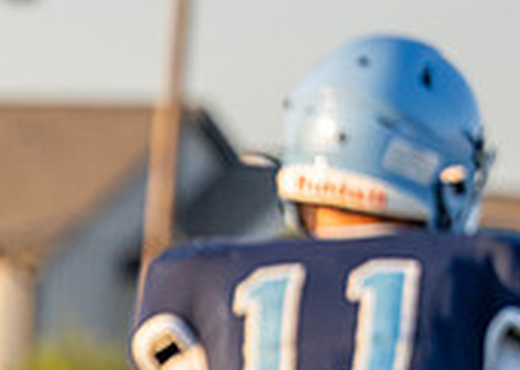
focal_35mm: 812
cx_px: -375
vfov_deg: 1.8
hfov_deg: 2.5
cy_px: 541
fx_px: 11978
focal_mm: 191
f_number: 2.8
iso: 400
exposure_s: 1/2500
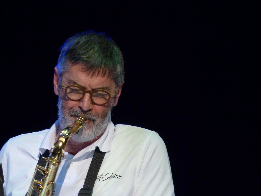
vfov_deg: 5.0
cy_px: 98
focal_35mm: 295
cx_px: 130
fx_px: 2224
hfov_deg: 6.7
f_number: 2.8
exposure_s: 1/40
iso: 400
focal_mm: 48.3
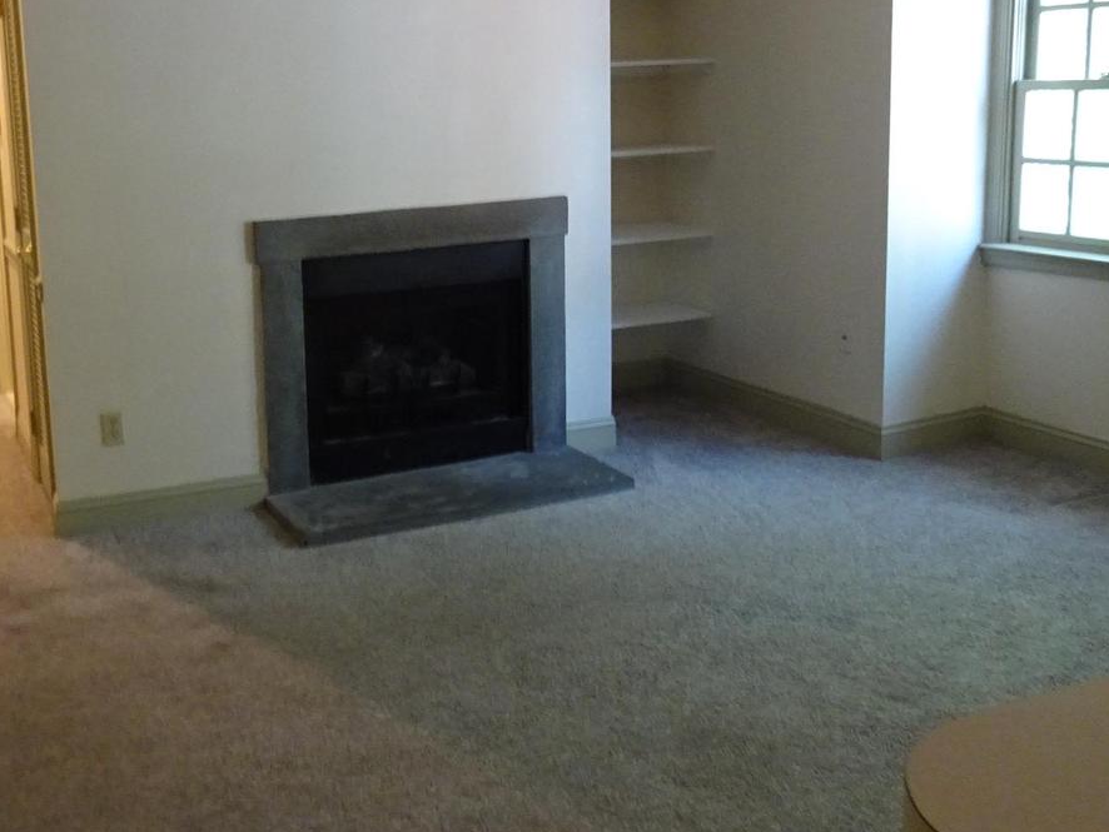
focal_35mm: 39
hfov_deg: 46.9
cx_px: 350
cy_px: 290
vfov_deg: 36.5
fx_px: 1250
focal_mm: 4.1
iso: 500
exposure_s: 1/30
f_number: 3.5
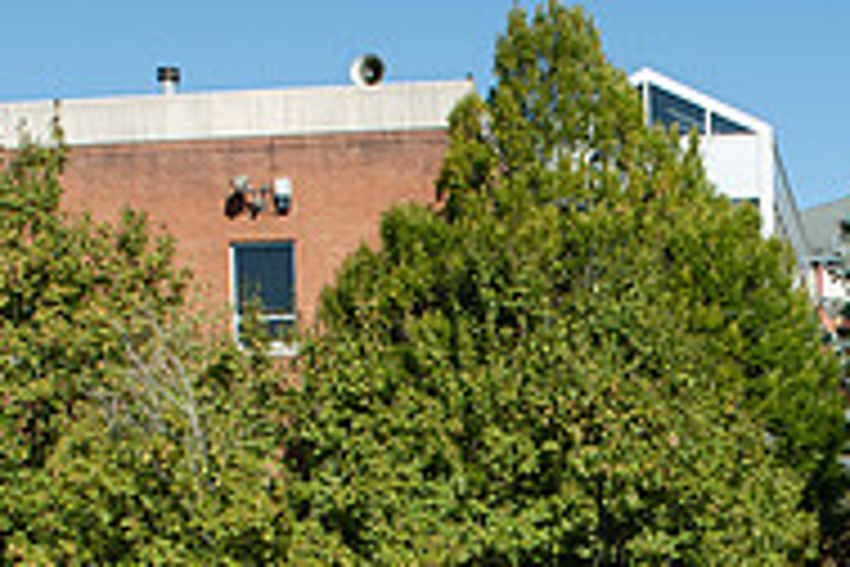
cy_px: 794
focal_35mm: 83
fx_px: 1960
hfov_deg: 23.8
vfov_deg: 15.4
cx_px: 765
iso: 400
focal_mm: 27
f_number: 7.1
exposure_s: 1/1000
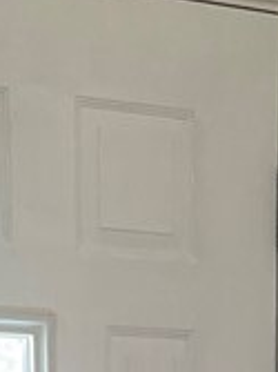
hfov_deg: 9.9
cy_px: 824
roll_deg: -4.4
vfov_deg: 11.6
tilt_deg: -13.6
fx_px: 1576
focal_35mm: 147
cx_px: 342
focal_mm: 6.76
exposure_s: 1/60
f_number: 1.78
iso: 400
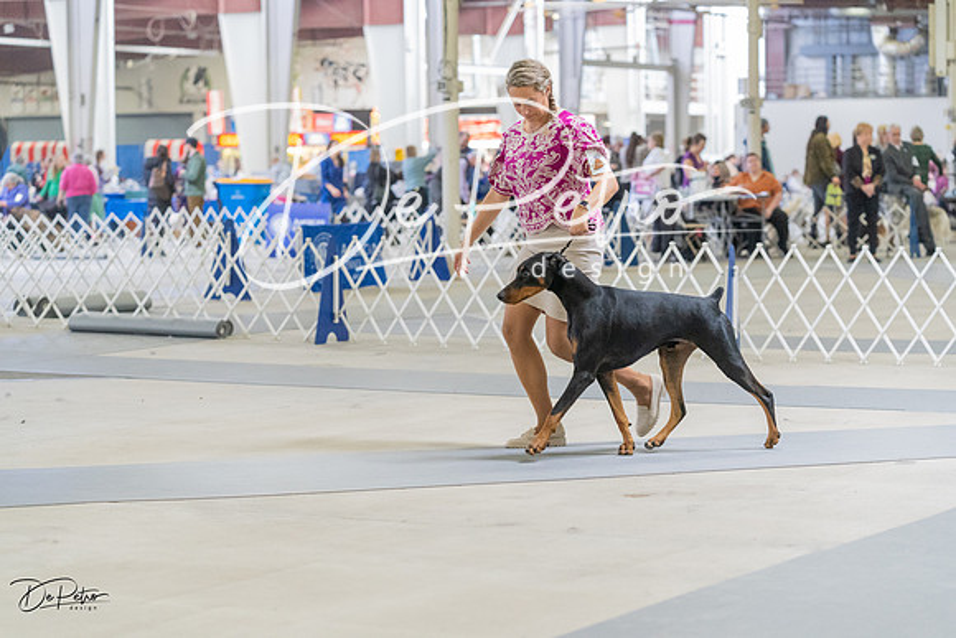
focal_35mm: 98
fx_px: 2603
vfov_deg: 14.0
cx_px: 478
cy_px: 319
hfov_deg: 20.8
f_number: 3.5
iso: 6400
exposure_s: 1/320
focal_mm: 98
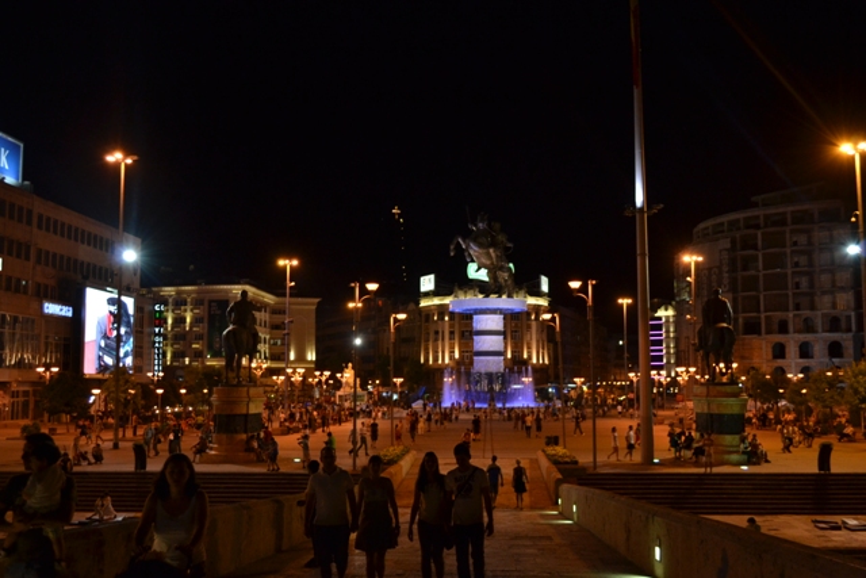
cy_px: 289
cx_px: 433
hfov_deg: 49.5
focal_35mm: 39
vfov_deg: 34.2
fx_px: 938
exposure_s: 1/30
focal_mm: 26
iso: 800
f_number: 5.6
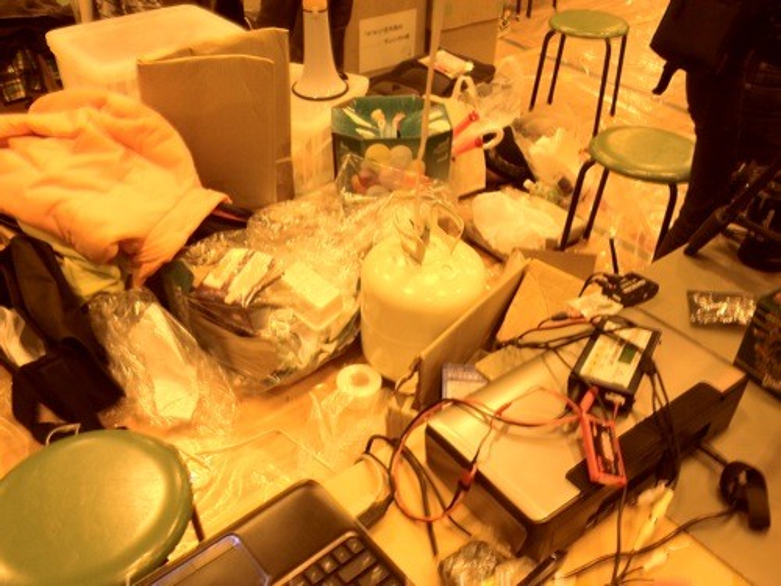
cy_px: 293
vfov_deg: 40.7
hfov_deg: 52.6
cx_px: 390
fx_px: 790
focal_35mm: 35
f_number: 2.4
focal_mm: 4.28
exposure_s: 1/20
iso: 125
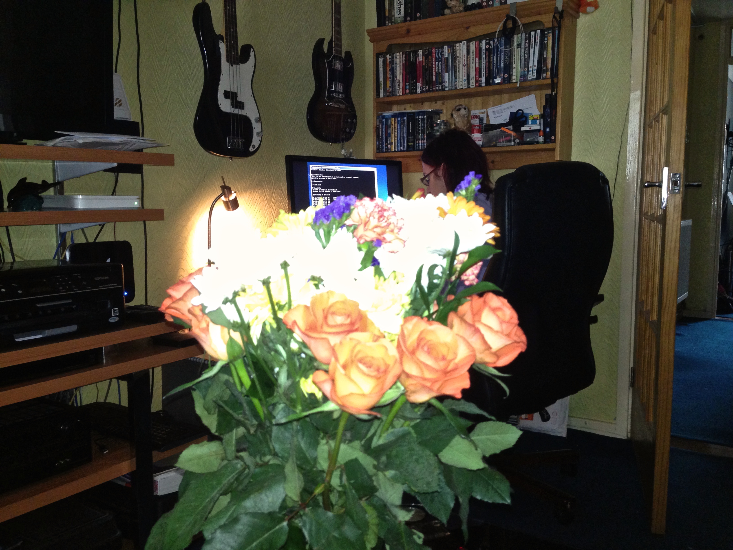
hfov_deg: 55.4
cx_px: 366
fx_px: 699
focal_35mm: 33
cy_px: 275
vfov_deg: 42.9
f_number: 2.4
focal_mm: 4.13
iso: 250
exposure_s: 1/16
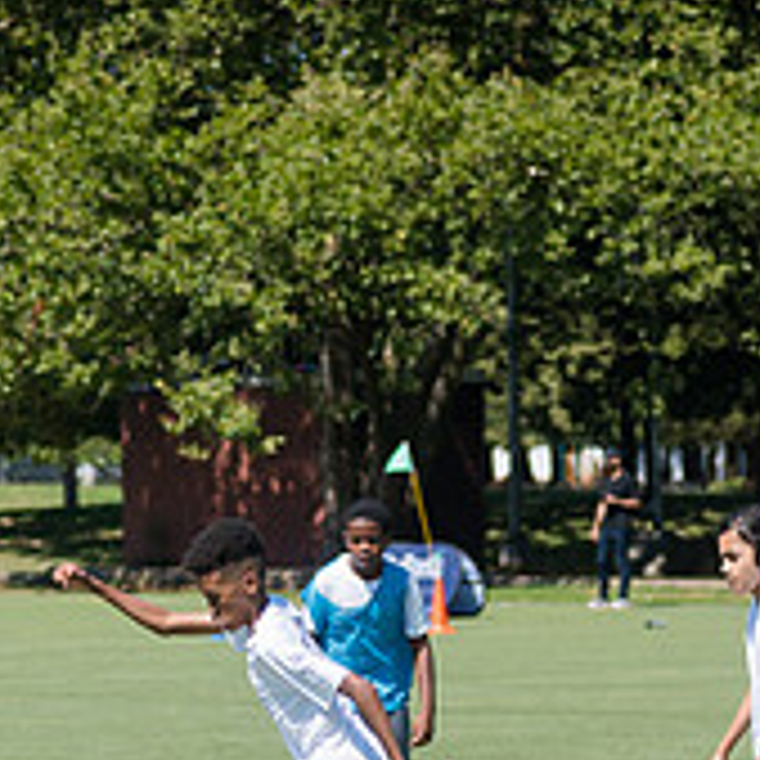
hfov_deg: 7.0
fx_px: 6235
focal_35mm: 251
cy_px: 848
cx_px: 328
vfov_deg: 6.9
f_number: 4
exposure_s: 1/1600
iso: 200
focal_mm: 86
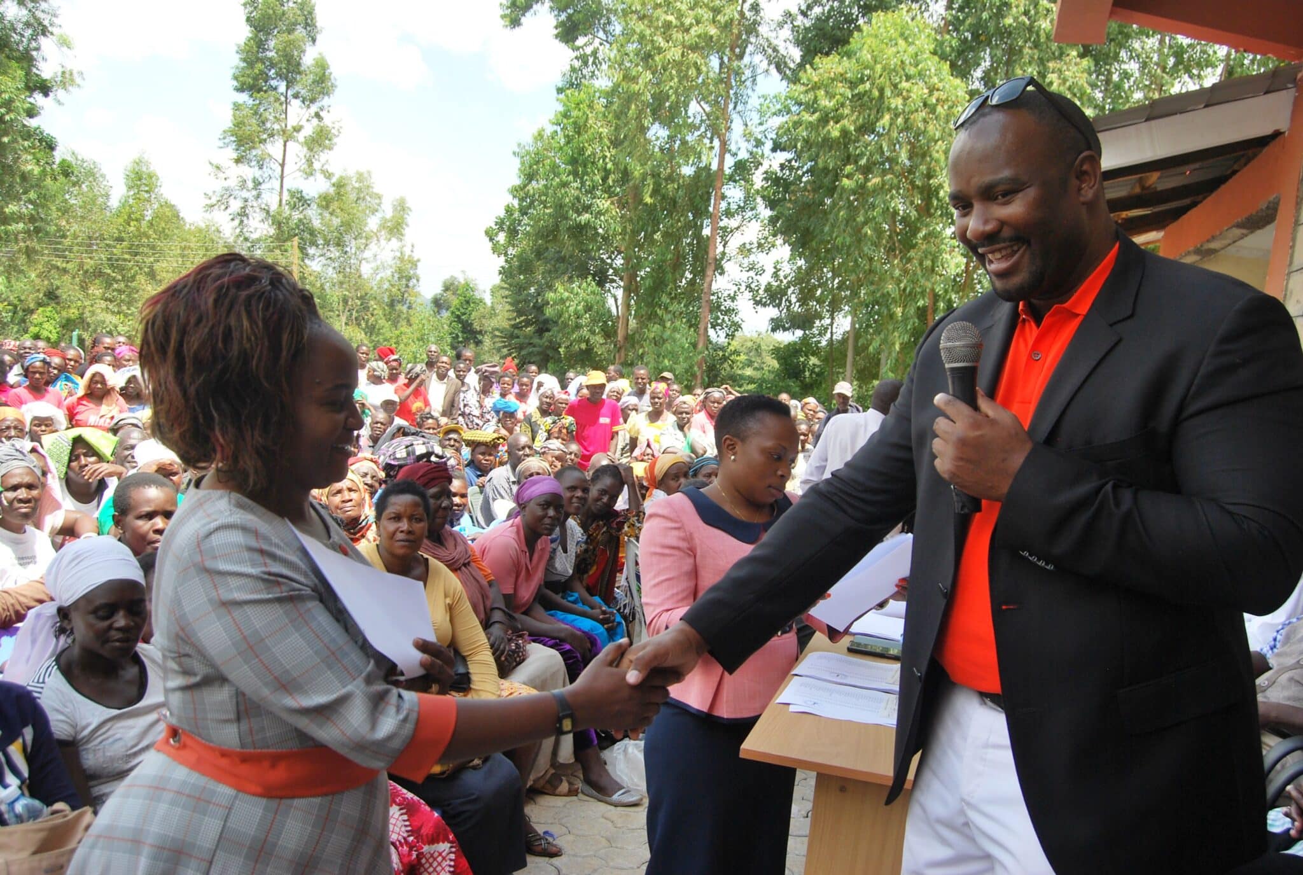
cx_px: 652
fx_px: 1088
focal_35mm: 30
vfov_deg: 43.8
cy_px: 438
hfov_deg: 61.8
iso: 100
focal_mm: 20
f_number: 7.1
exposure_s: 1/200
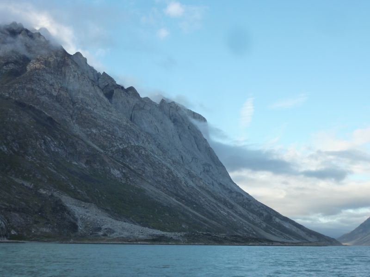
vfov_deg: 34.3
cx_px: 185
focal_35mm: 42
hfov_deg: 44.8
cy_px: 138
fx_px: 449
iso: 125
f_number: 4
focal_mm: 6.9
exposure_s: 1/200
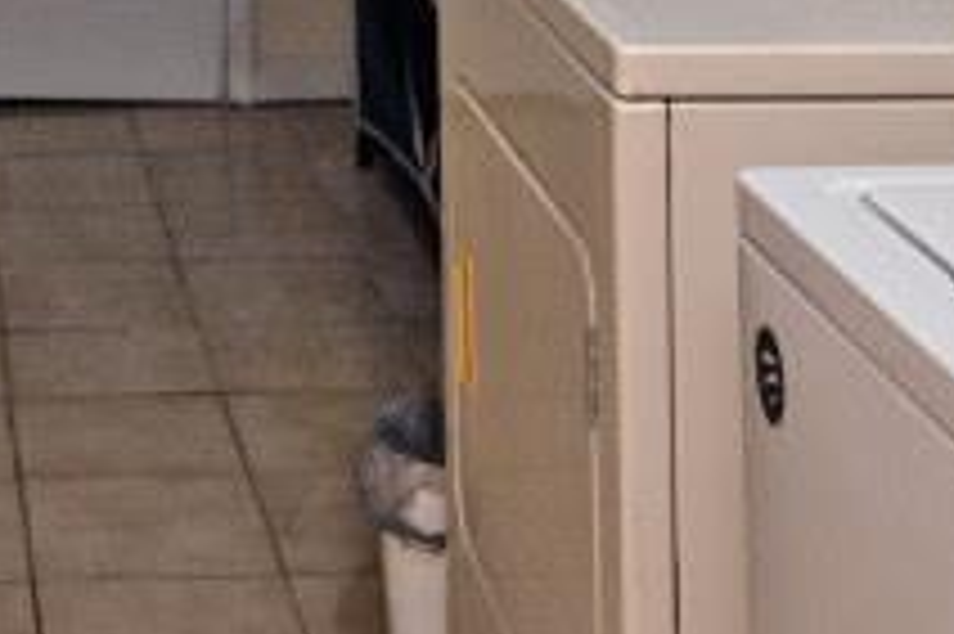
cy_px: -607
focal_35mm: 99
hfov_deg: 19.6
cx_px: -140
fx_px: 2621
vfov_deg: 12.3
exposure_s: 1/60
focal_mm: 14
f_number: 4
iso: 720
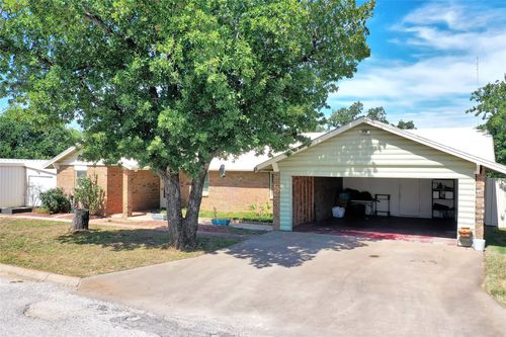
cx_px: 253
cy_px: 168
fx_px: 393
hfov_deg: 65.5
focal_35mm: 28
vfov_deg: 46.4
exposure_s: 1/320
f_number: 5.6
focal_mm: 10.26
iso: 100
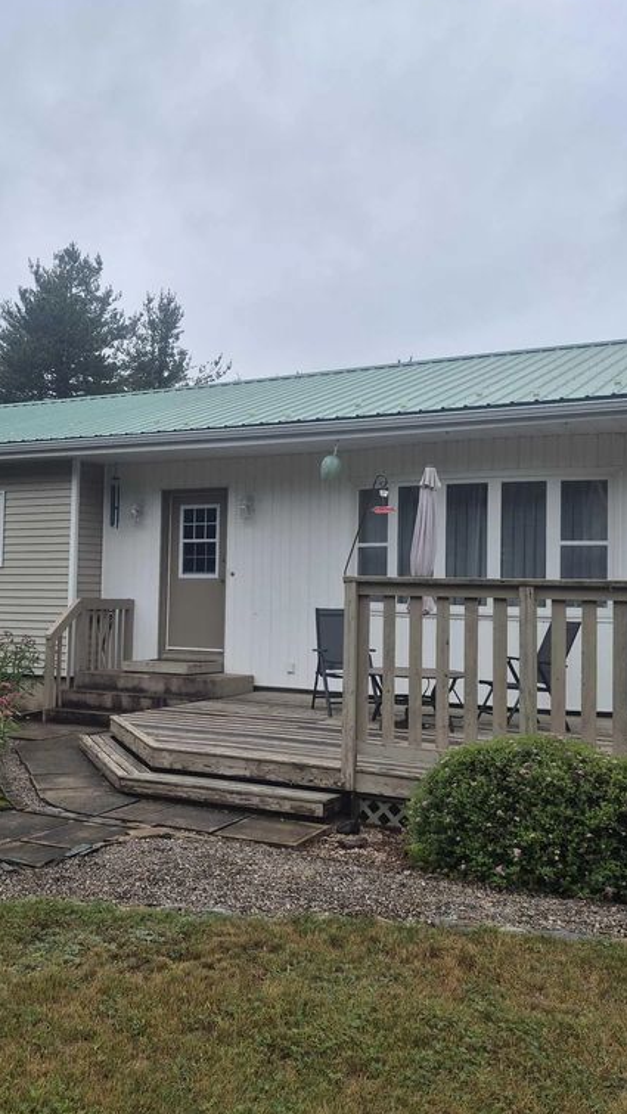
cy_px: 550
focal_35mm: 34
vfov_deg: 58.0
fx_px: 1004
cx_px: 233
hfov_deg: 34.5
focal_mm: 5.4
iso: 25
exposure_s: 1/1540
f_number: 1.8
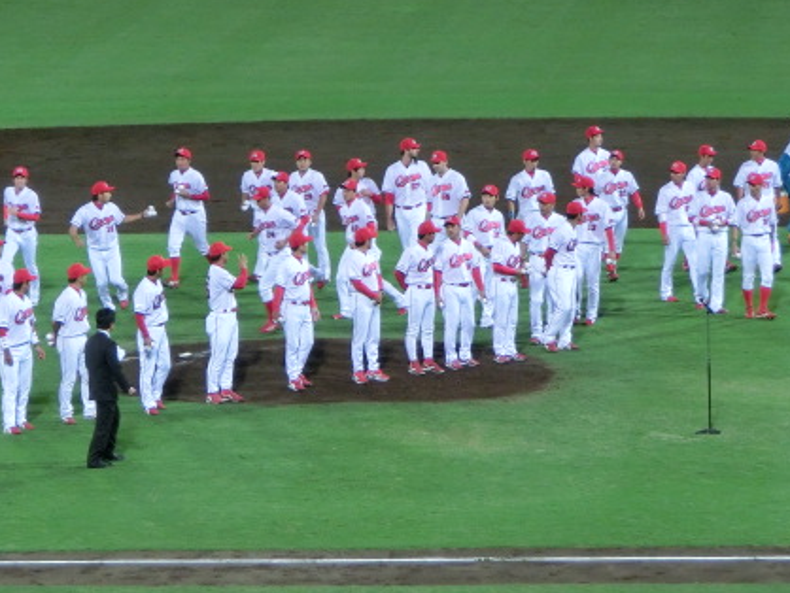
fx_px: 6325
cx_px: 408
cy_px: 230
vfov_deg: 5.4
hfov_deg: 7.1
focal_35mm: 277
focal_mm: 32.04
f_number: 5.9
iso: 400
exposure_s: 1/100
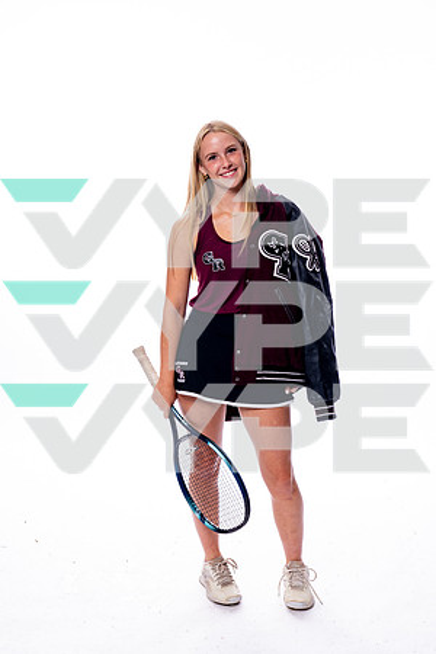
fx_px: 945
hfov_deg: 26.0
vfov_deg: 38.2
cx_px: 218
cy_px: 327
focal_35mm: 52
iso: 400
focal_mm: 52
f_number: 8
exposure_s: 1/250
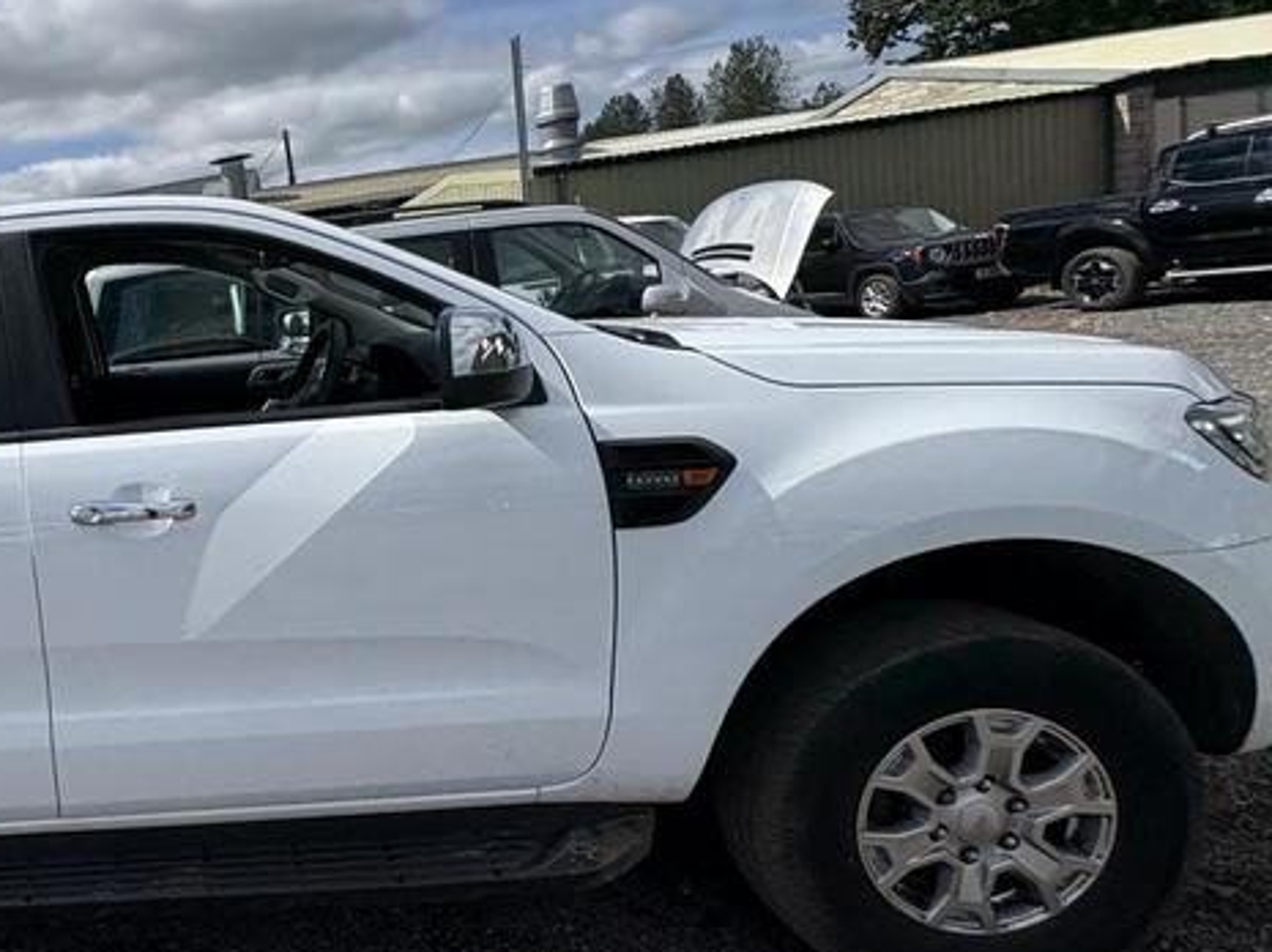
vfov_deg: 51.2
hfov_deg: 53.8
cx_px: 49
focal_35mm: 27
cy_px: 424
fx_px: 991
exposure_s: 1/4132
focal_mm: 2.22
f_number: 2.2
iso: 50
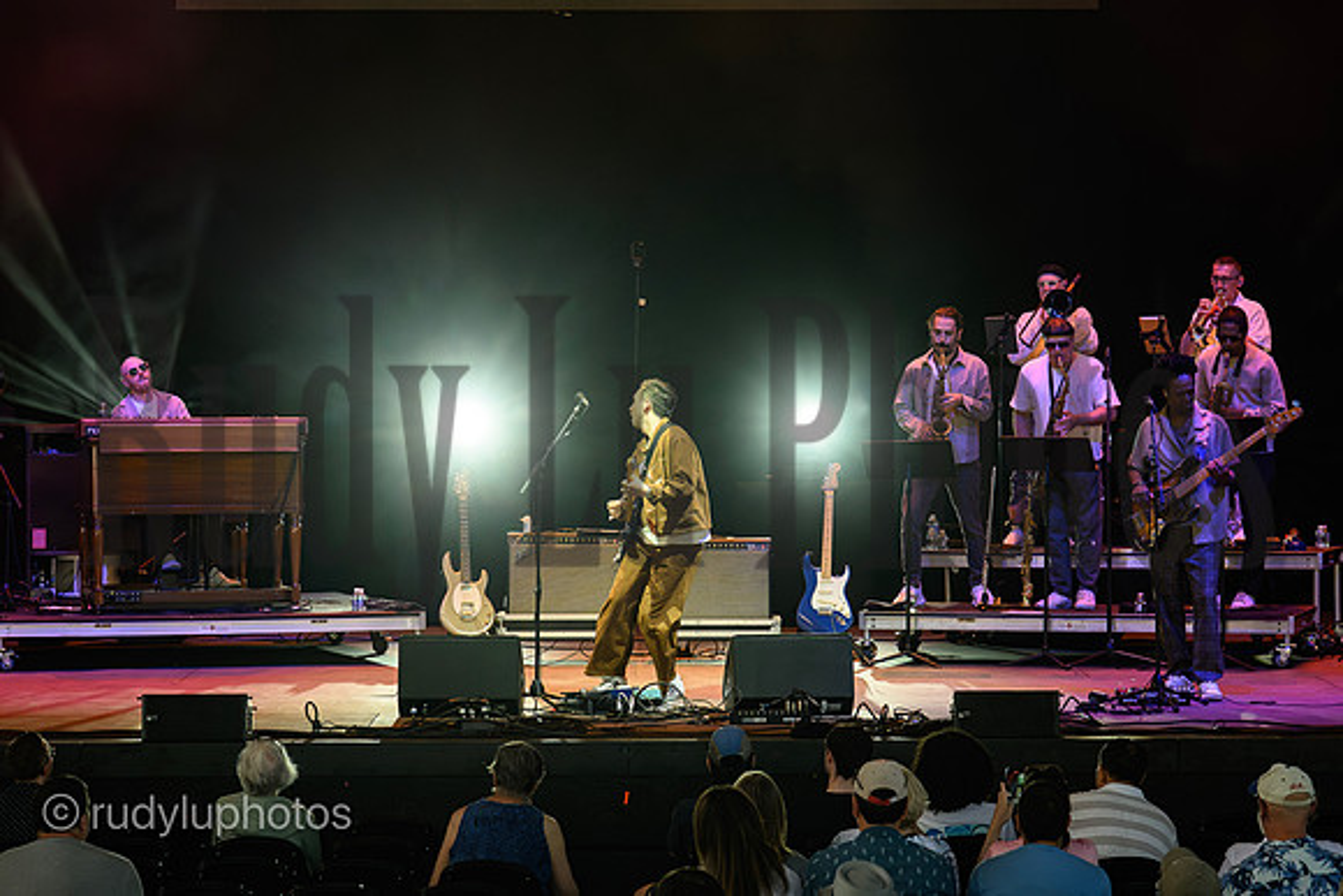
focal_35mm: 123
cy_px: 448
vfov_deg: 11.2
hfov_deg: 16.6
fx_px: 4589
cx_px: 672
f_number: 5.6
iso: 2500
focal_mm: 82
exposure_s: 1/640
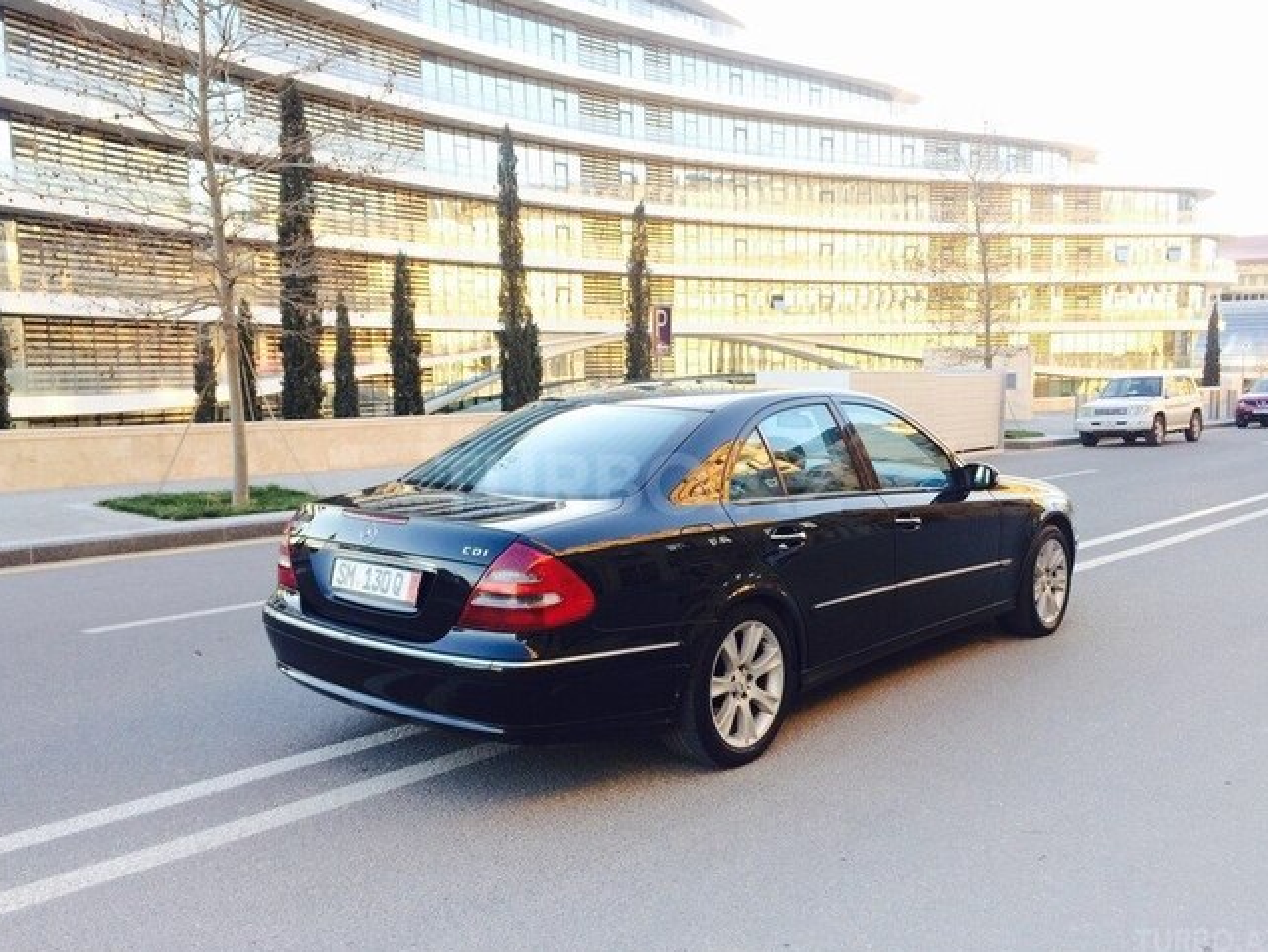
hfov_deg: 59.9
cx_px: 638
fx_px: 1099
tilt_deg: -6.2
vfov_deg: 46.8
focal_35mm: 30
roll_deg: +0.7
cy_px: 484
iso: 32
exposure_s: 1/100
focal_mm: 4.15
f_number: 2.2
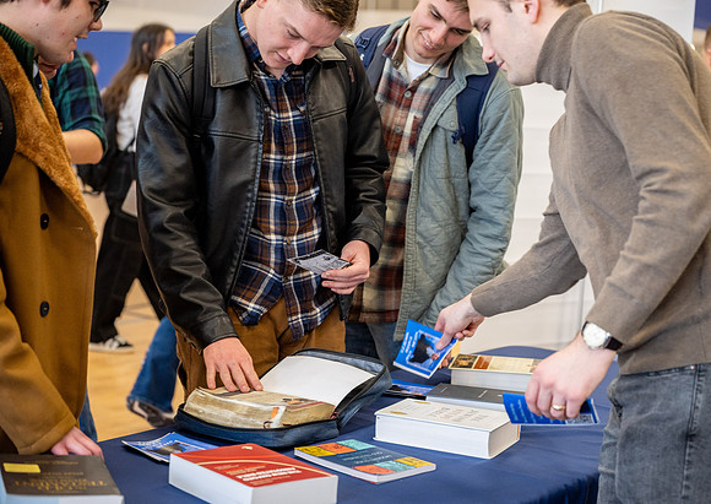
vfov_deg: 23.0
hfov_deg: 32.0
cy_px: 254
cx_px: 380
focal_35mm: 62
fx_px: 1239
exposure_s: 1/160
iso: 320
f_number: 2.8
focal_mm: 52
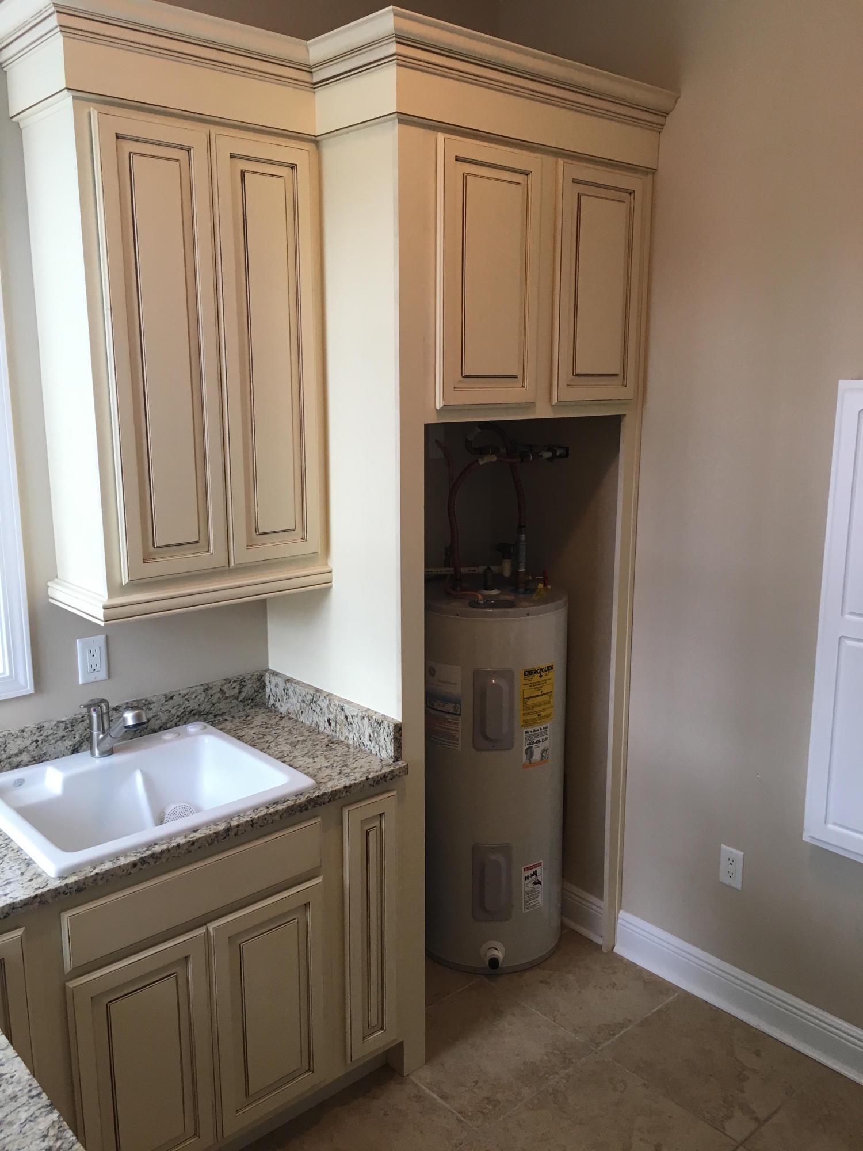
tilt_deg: -11.7
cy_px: 576
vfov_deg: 61.7
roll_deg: -0.9
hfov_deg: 48.2
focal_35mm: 29
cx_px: 432
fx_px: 964
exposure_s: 1/30
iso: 32
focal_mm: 4.15
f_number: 2.2
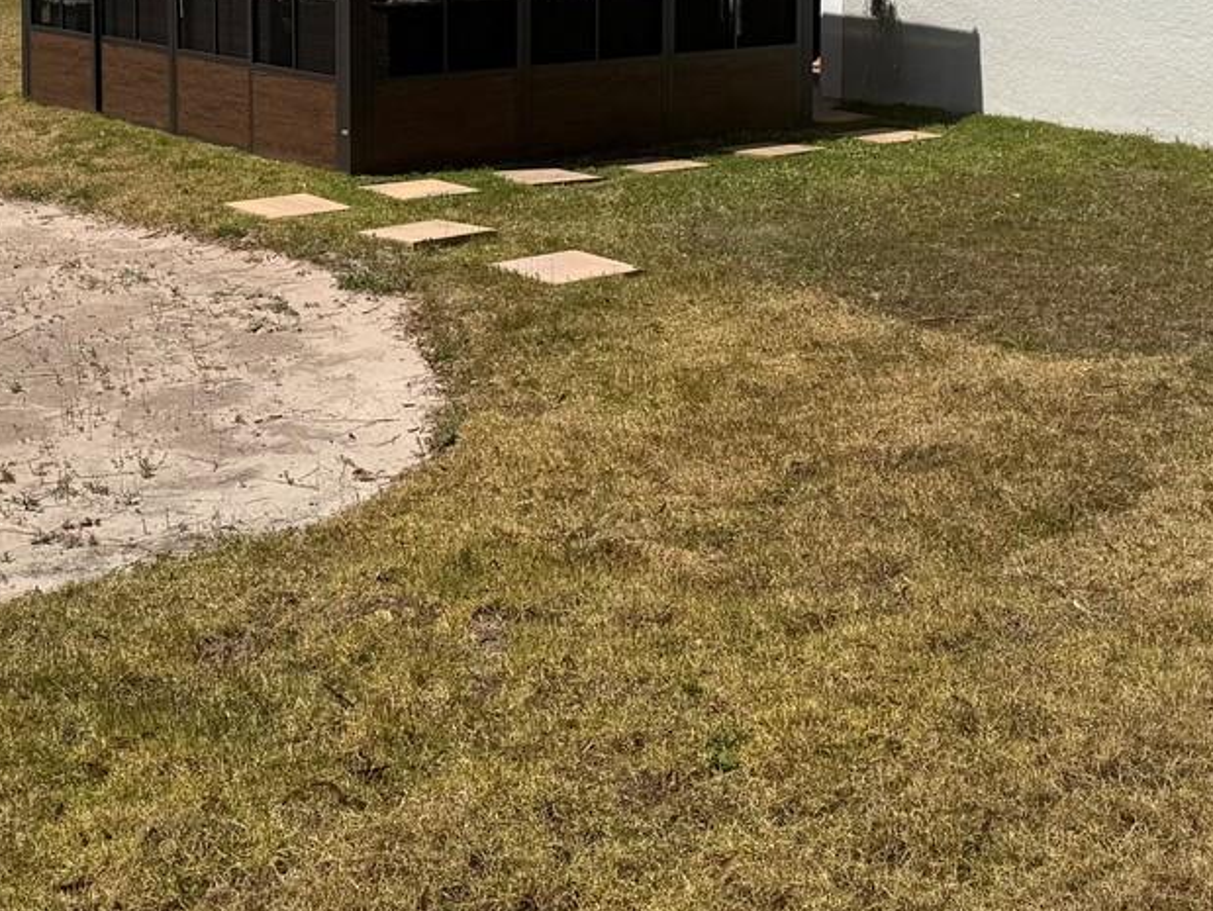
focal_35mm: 62
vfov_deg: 22.6
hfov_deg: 31.1
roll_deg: +1.2
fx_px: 2174
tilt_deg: -4.4
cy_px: -29
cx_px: 470
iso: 80
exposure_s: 1/7092
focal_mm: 6.76
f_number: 1.78
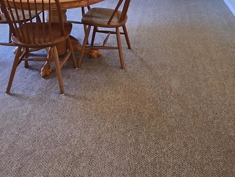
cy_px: -42
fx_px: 299
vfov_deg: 28.2
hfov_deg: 42.5
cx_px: 153
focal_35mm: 44
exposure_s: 1/60
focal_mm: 2.2
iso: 200
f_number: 1.9
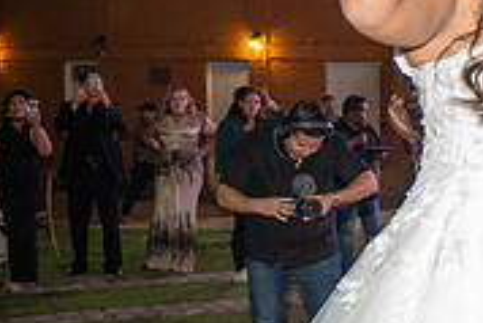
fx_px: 1222
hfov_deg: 19.4
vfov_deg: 15.0
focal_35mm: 91
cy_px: 189
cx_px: 735
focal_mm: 28
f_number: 4
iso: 2000
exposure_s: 1/160
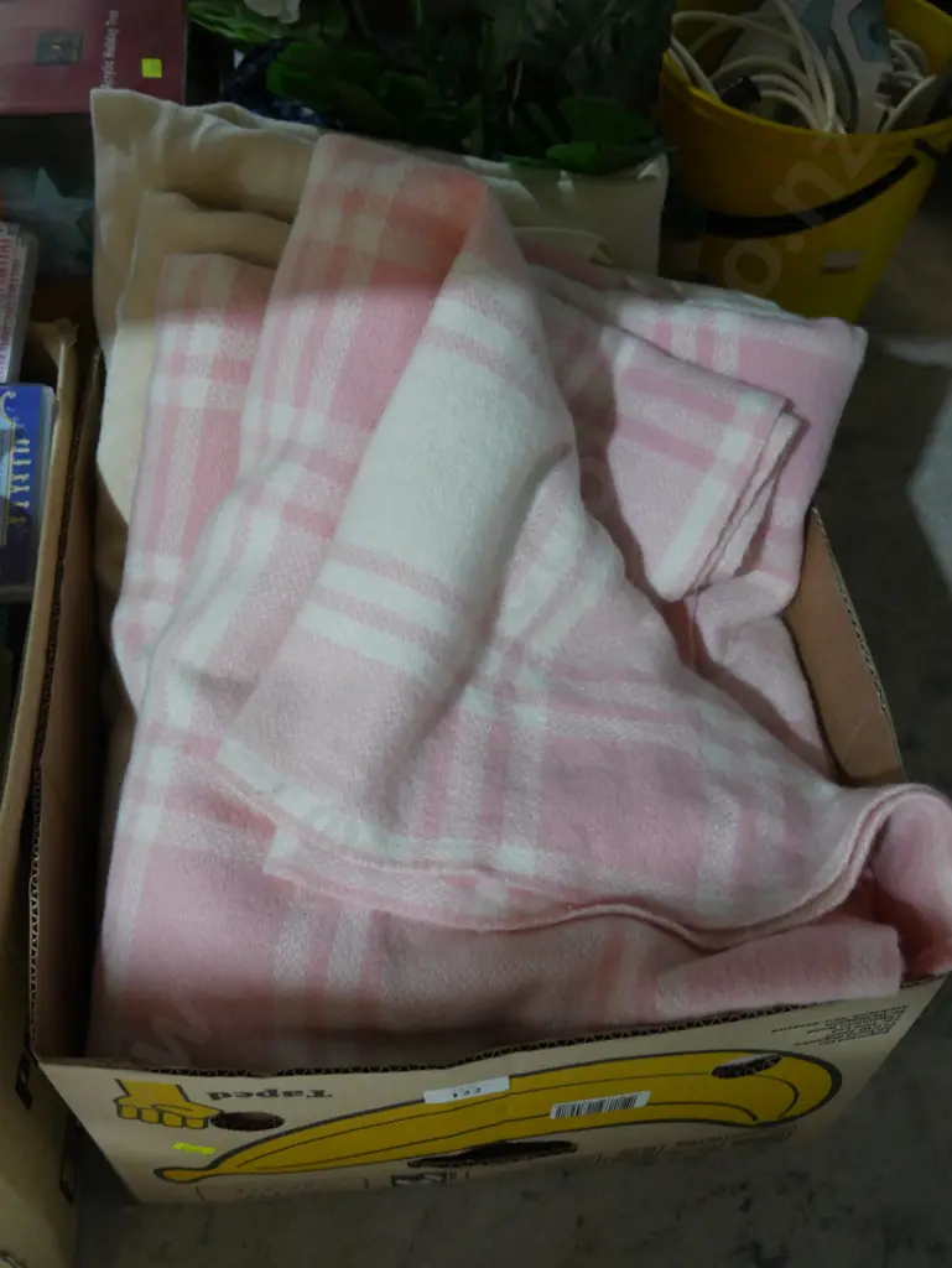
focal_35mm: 34
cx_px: 476
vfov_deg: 53.9
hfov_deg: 41.8
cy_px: 634
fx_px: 1246
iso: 1600
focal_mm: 17
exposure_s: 1/60
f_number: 4
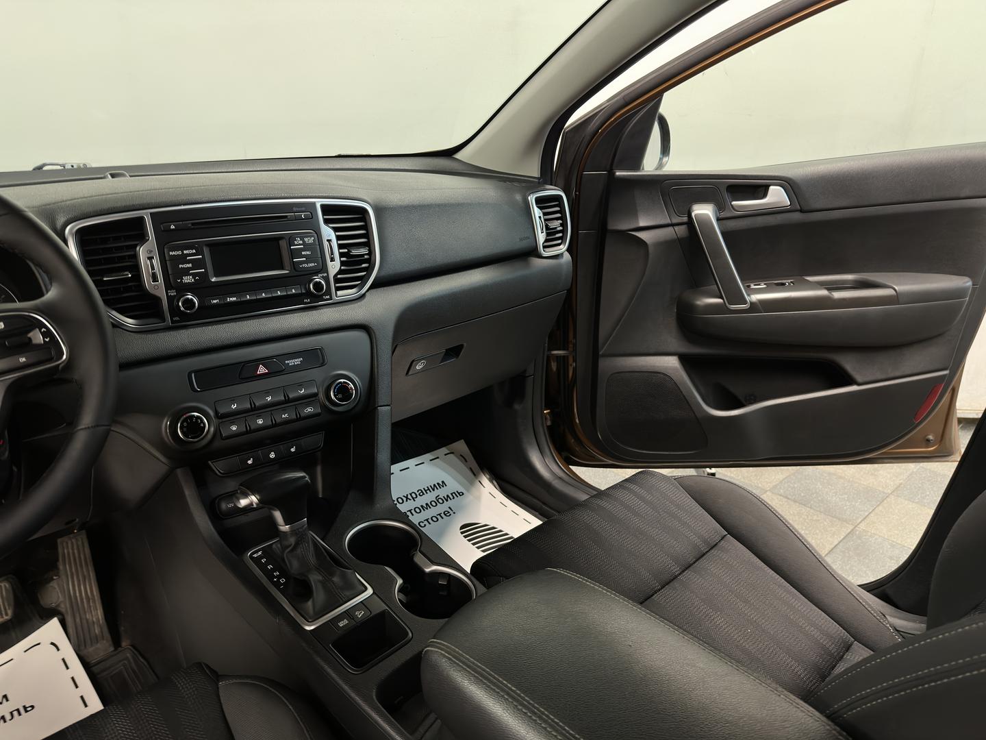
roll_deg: -0.7
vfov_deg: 56.8
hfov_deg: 71.6
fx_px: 684
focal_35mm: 24
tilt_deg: -20.7
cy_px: 370
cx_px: 493
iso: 640
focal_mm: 6.86
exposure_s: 1/33
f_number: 1.78
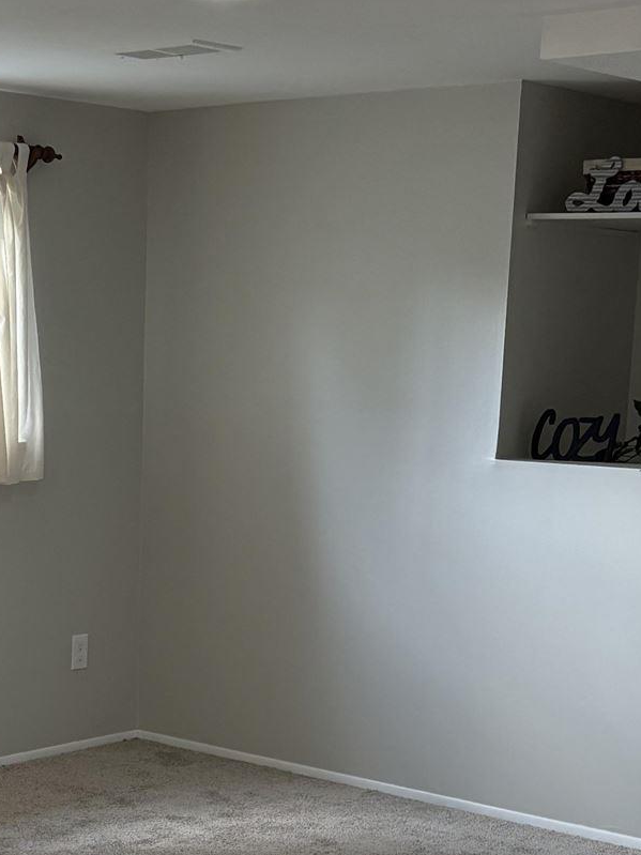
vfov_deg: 25.2
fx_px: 1852
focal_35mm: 75
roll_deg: -1.1
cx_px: 122
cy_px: 768
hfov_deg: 19.4
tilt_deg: -12.5
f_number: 1.6
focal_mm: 5.96
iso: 160
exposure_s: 1/120
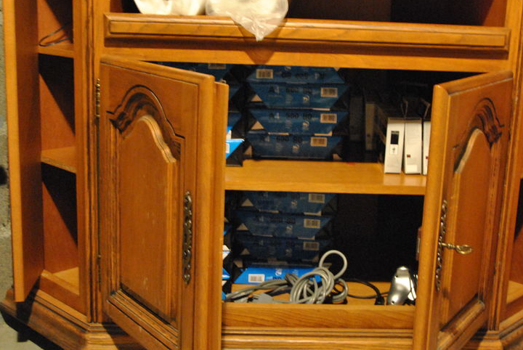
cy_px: 152
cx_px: 294
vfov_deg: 27.0
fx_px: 727
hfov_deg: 39.5
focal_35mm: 50
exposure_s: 1/8
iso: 1600
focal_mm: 24
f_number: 3.8
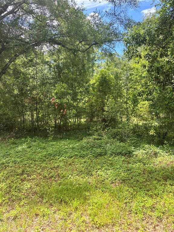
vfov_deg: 67.3
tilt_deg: -2.7
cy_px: 116
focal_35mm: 26
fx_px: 174
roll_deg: +2.1
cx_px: 87
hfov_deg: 53.1
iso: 50
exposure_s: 1/611
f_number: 1.6
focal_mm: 5.96
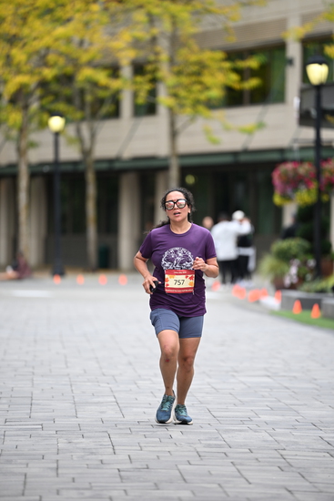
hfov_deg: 6.9
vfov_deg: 10.3
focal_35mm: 200
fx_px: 2781
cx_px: 167
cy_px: 250
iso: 640
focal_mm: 200
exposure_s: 1/2000
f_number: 2.8
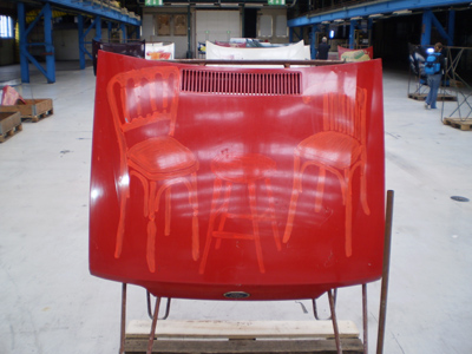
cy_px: 177
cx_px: 236
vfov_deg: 39.7
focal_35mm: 36
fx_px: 491
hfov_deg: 51.4
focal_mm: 6.3
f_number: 3.1
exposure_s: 1/60
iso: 64
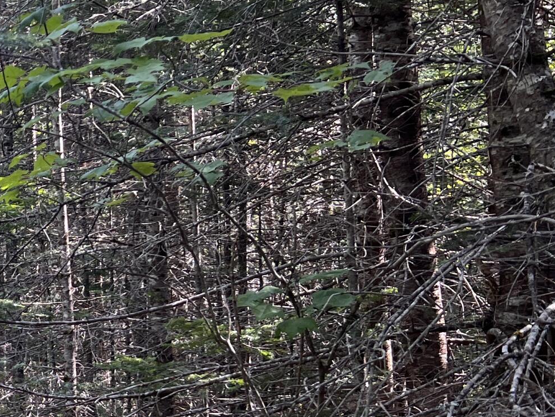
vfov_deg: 18.5
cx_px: -277
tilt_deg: +0.7
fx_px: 1267
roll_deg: +1.3
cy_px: 344
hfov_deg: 21.0
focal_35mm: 79
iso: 50
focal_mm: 5.7
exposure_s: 1/121
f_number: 1.5
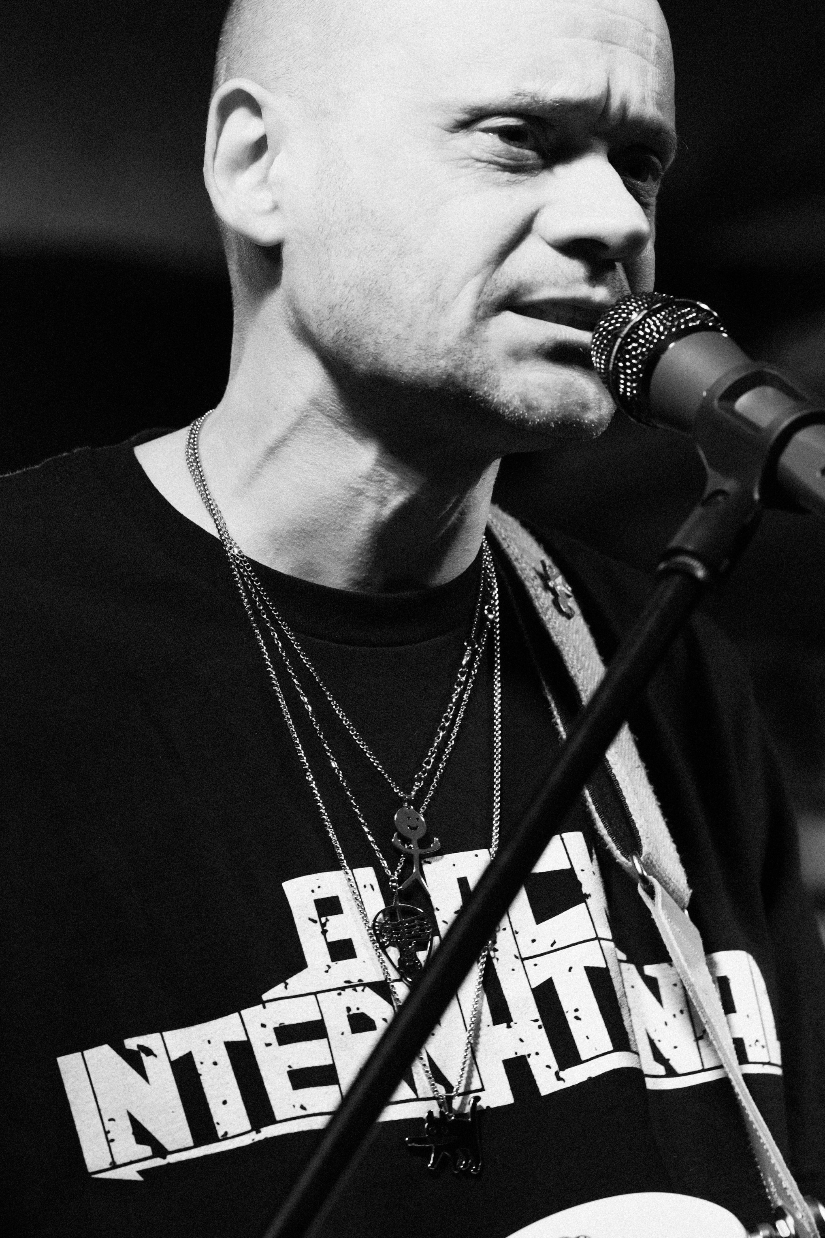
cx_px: 425
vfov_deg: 14.4
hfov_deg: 9.7
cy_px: 587
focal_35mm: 142
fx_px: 4881
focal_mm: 75
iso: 640
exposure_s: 1/180
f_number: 2.5
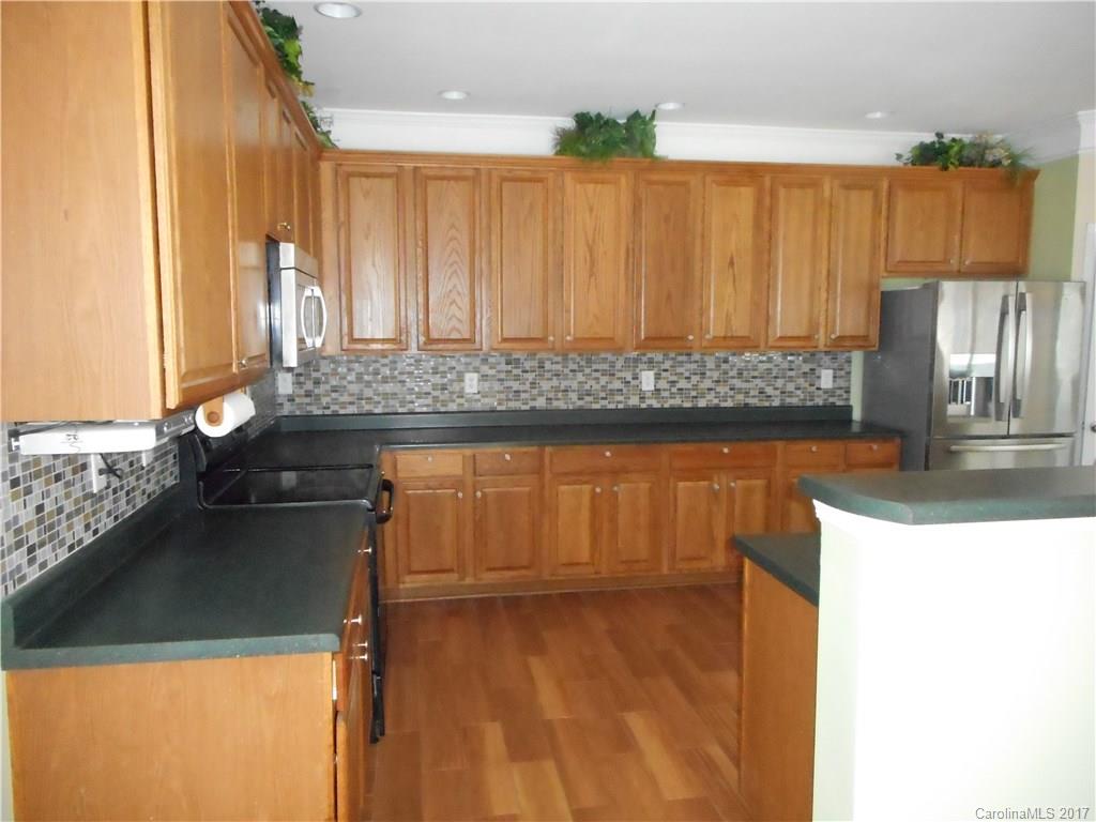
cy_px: 411
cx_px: 548
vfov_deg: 54.9
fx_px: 792
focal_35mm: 25
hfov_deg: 69.4
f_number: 3.7
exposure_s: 1/25
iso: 1100
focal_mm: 4.5
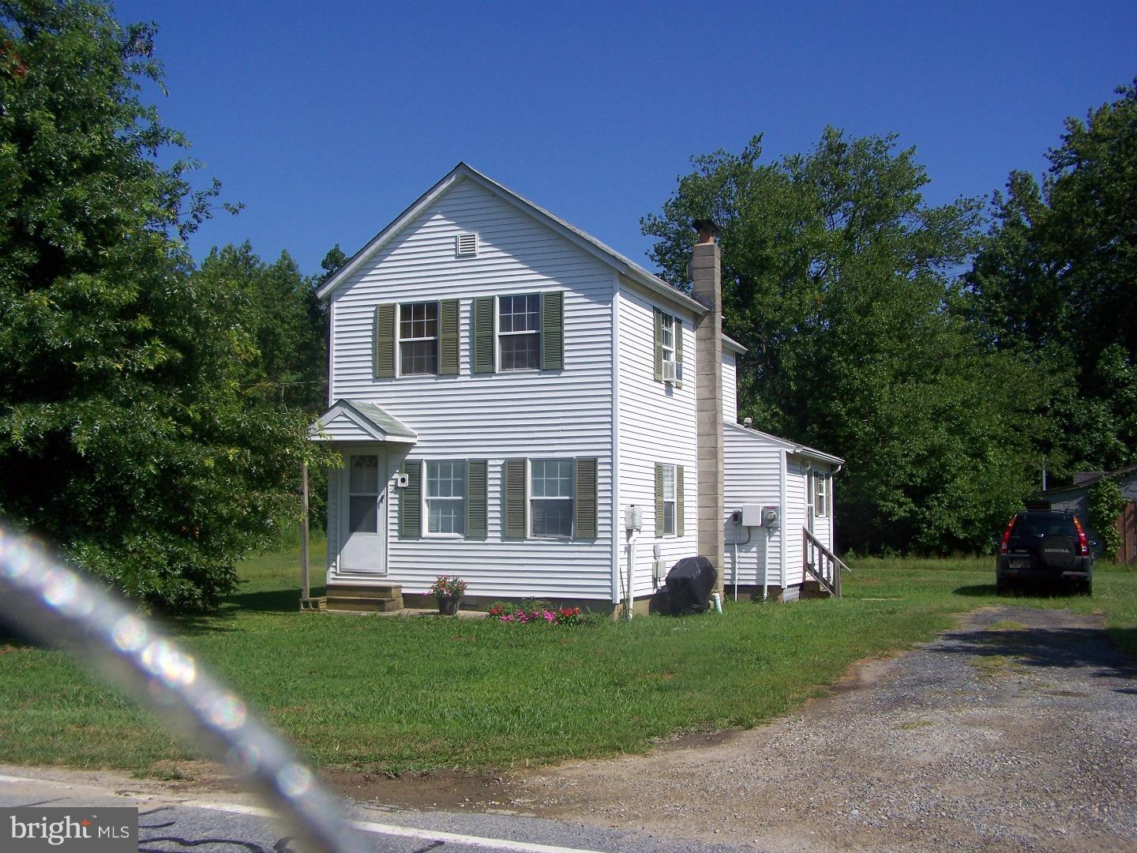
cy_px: 426
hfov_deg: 49.0
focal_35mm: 38
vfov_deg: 37.7
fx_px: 1248
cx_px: 568
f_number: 4
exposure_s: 1/800
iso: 64
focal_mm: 6.3
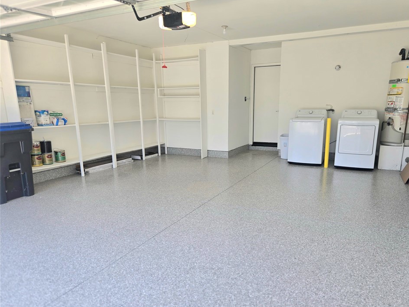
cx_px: 222
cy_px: 165
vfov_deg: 54.8
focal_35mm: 25
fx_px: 295
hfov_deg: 69.3
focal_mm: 5.4
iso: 25
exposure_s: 1/120
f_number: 1.8
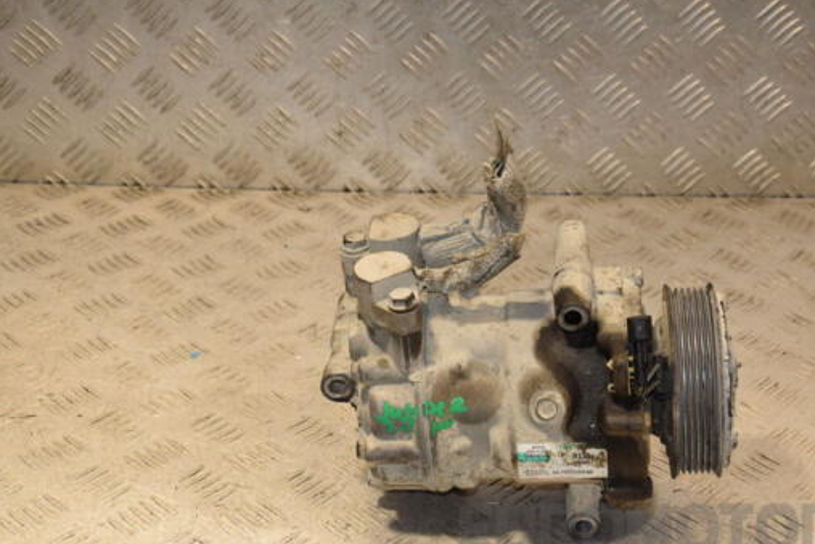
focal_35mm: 71
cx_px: 429
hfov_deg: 28.4
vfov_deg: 19.2
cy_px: 314
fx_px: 1607
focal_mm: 40
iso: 800
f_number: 6.3
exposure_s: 1/200
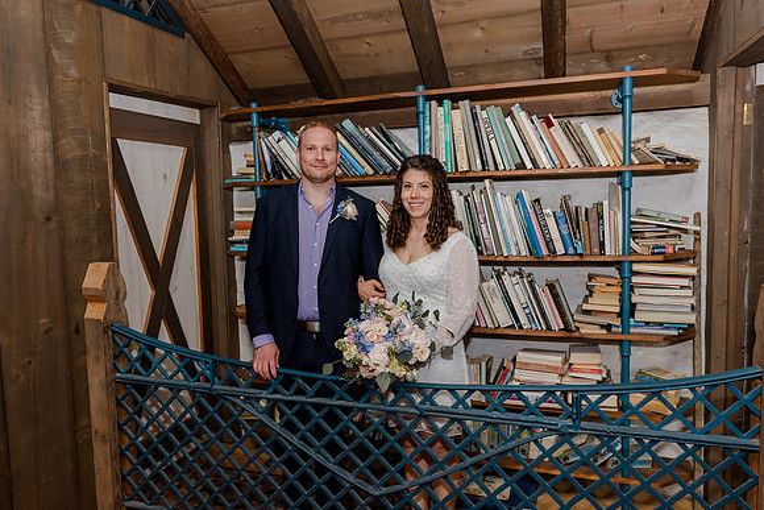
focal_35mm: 26
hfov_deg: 69.2
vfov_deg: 49.4
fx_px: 554
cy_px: 250
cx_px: 376
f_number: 4
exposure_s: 1/100
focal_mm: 24
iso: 640
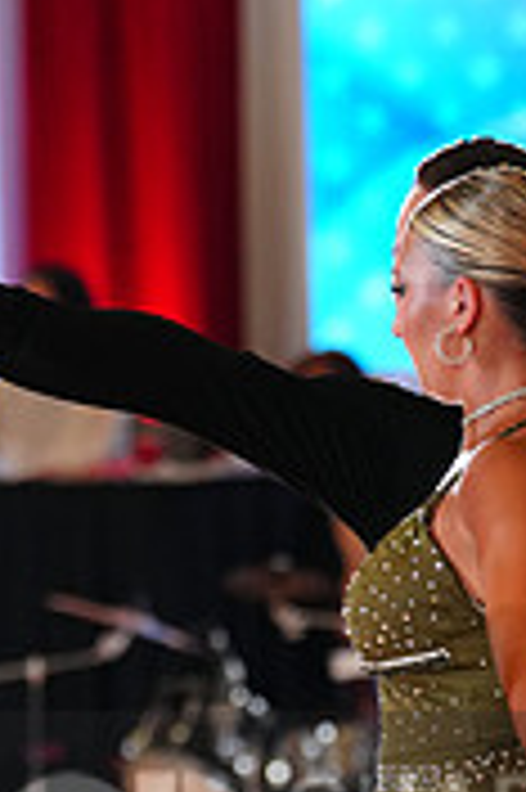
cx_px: 564
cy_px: 864
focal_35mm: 356
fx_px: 7817
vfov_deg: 5.8
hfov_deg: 3.8
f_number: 2.8
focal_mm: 108
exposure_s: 1/400
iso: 1600
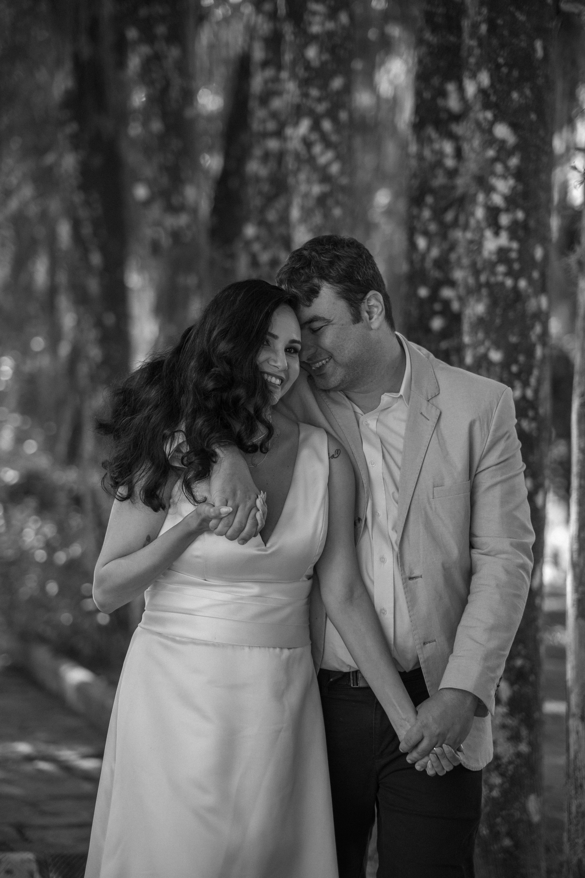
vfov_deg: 24.2
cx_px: 292
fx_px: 2047
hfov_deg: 16.3
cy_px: 439
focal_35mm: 84
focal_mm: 56
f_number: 1.4
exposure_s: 1/320
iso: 100
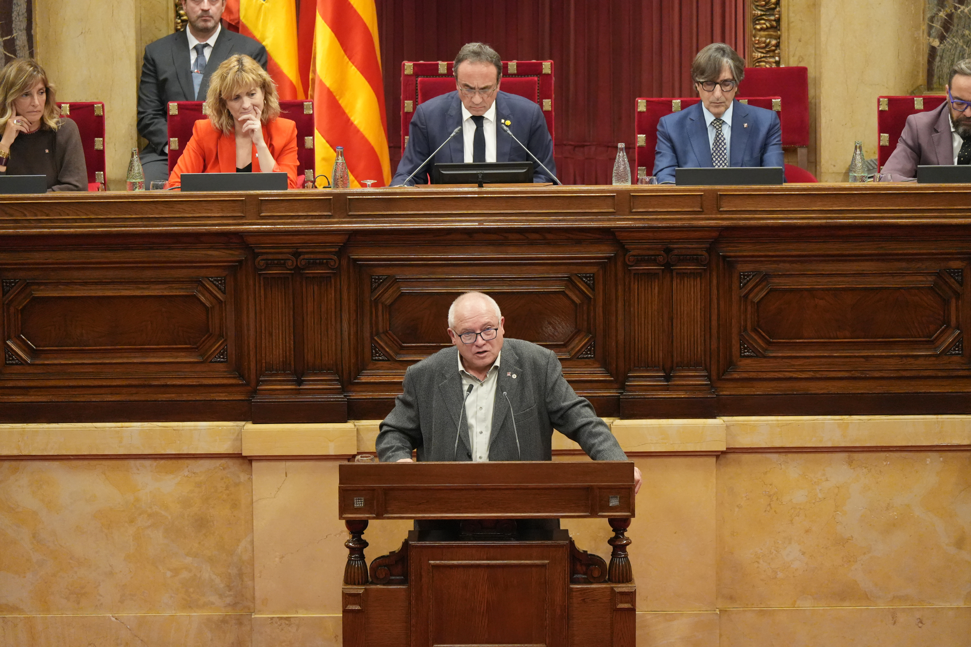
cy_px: 324
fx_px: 5394
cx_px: 486
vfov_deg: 6.9
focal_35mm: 200
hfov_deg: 10.3
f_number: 4.5
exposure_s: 1/320
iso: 8000
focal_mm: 200
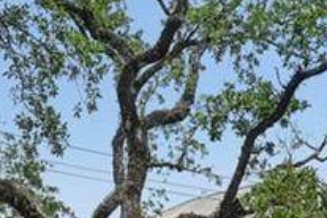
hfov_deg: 24.2
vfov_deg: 15.0
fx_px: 763
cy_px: 333
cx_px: 152
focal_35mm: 84
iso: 400
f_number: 11
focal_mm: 17
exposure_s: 1/200
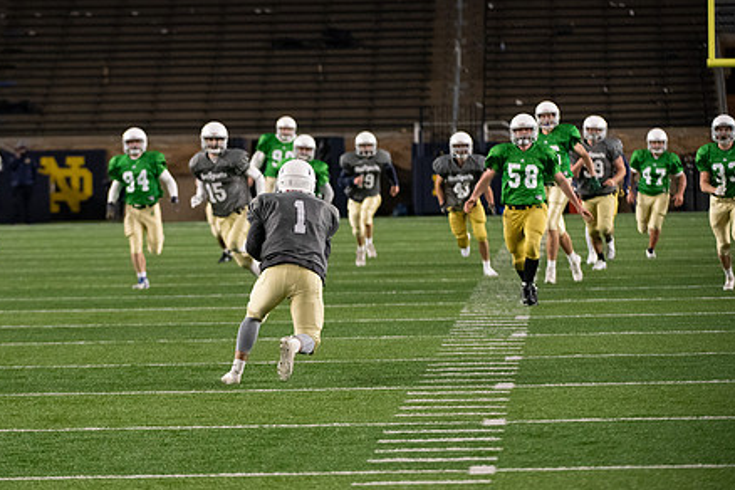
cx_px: 262
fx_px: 5675
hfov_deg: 7.4
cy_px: 202
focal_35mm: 278
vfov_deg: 4.9
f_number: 4.5
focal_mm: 210
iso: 5000
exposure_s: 1/500
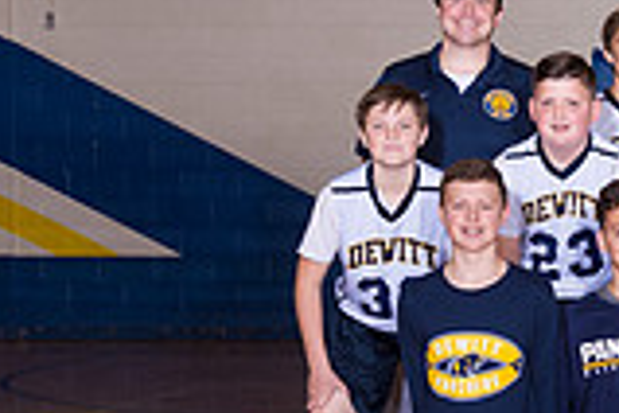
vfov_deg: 7.3
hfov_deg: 10.4
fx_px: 3249
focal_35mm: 189
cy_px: 303
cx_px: 1017
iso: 400
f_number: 8
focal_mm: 50
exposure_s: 1/250
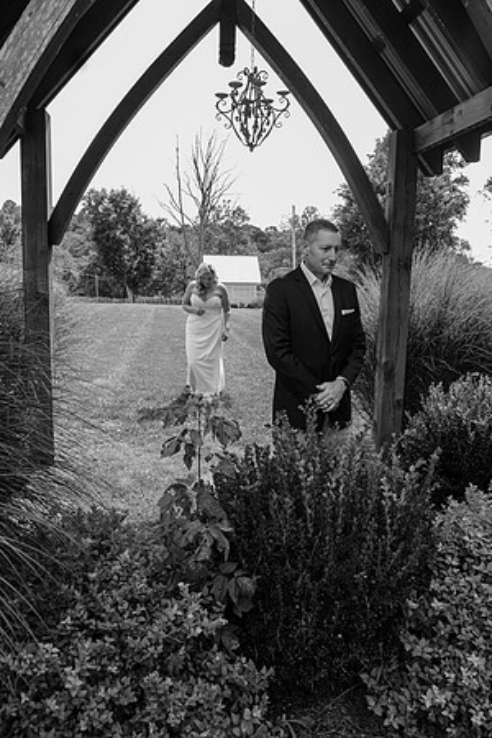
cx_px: 246
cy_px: 369
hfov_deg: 46.4
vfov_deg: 65.5
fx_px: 574
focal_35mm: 28
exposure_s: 1/1600
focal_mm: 19
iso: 1000
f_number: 2.5
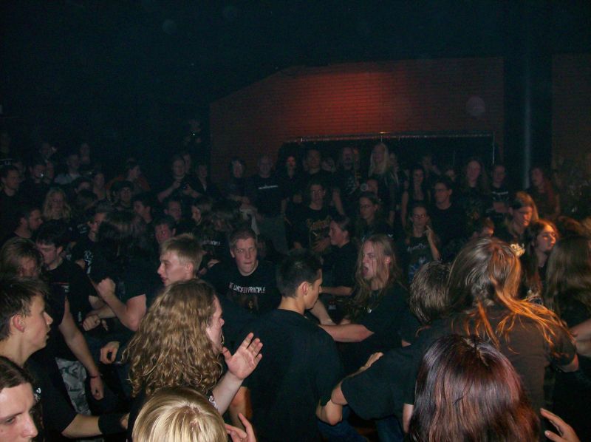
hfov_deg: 51.4
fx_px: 614
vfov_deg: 39.6
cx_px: 296
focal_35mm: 36
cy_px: 221
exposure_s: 1/64
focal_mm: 6
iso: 140
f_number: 2.7
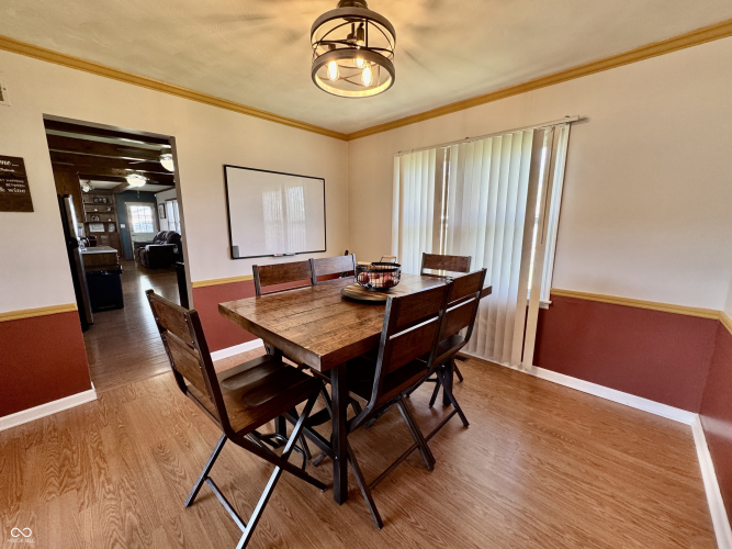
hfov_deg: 102.1
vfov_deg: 85.7
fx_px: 296
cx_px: 366
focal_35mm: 14
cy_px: 274
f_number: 2.2
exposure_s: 1/120
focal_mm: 2.22
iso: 250
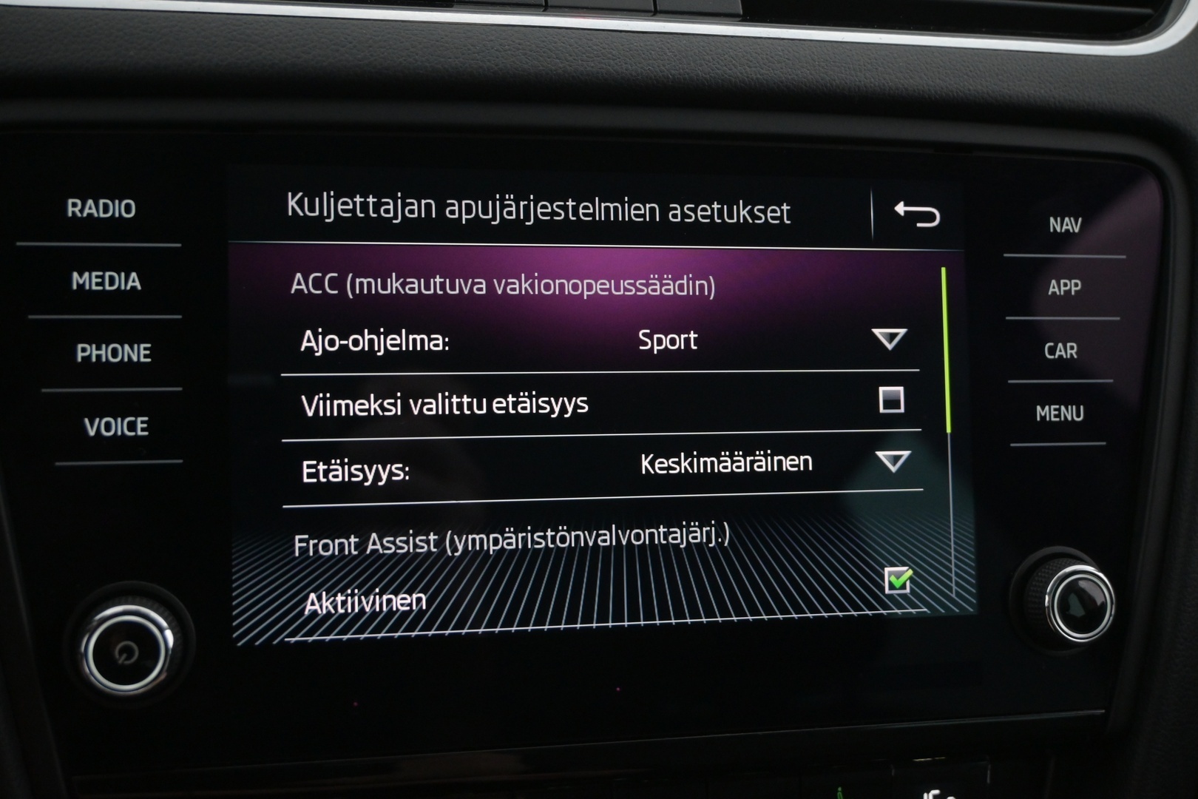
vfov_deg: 32.4
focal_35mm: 41
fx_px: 1373
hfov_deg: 47.2
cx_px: 599
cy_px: 400
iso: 2500
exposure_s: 1/50
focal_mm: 27.5
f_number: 4.5
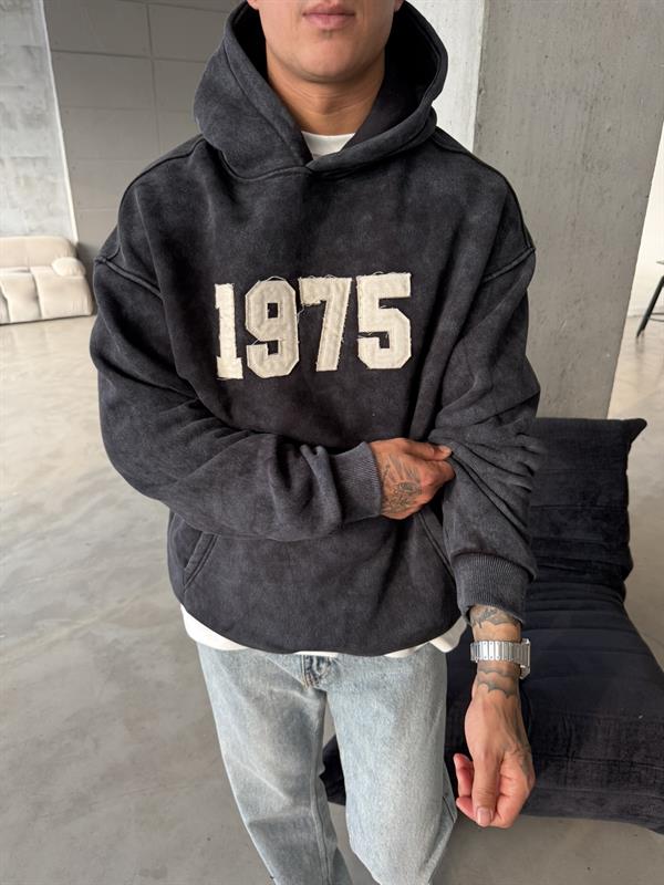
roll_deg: -1.2
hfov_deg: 56.8
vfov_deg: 71.6
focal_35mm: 24
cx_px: 332
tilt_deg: -23.9
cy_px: 442
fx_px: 614
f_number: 1.78
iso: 100
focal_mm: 6.76
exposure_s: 1/121
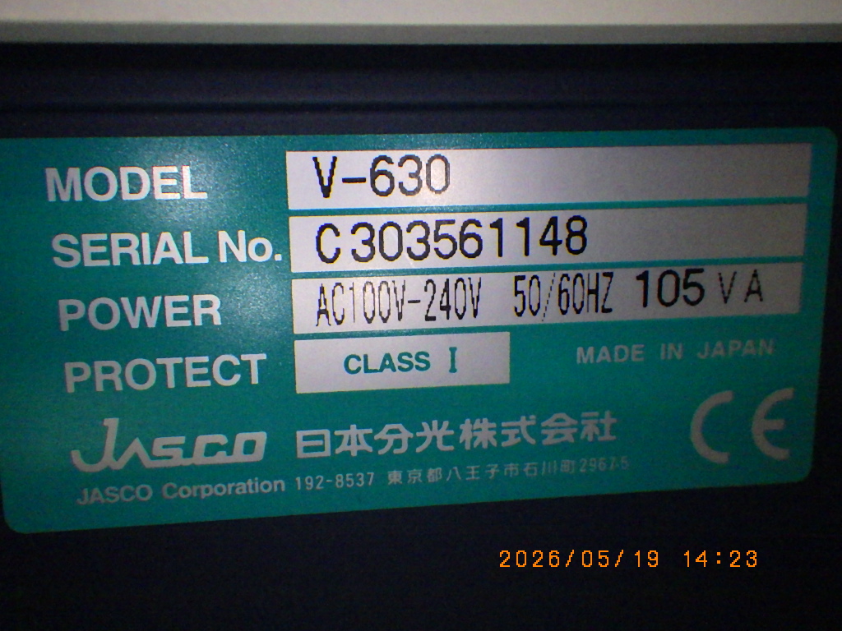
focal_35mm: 34
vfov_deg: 41.8
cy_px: 316
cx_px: 421
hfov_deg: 54.0
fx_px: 827
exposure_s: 1/50
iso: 800
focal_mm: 6.1
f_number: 3.8
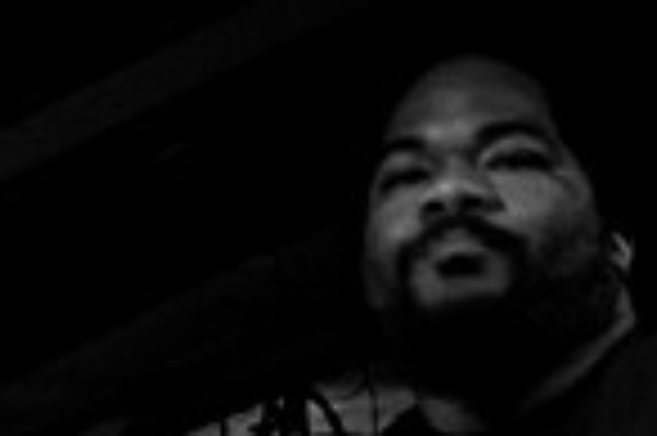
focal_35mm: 179
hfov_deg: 11.2
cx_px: -184
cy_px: 829
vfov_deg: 7.4
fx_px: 3263
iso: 1000
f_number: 1.8
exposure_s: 1/50
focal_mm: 30
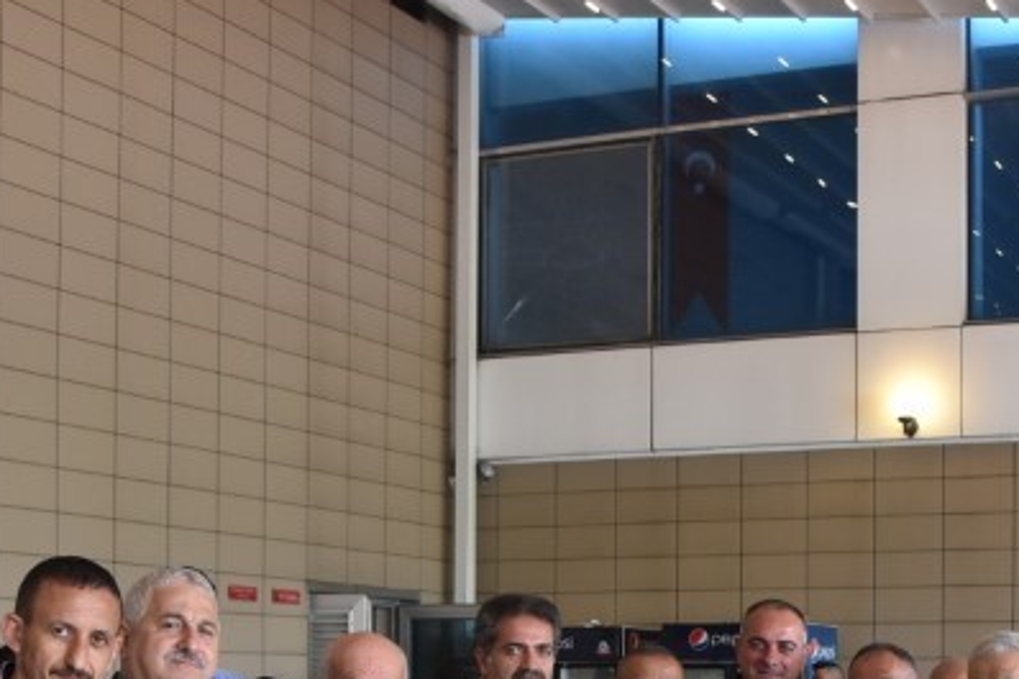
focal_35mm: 65
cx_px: 703
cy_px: 792
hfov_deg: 30.7
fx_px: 1839
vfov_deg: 19.8
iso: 800
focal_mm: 18
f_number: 4.5
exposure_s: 1/80
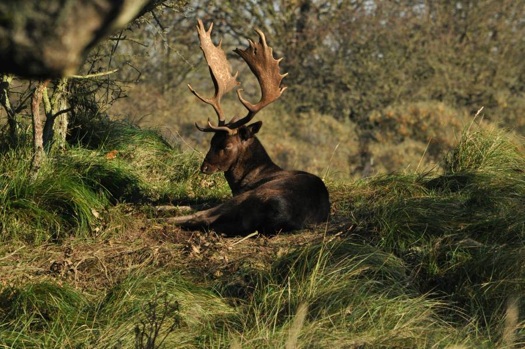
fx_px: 6555
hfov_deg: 4.6
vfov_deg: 3.0
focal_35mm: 450
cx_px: 262
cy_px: 174
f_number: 11
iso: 800
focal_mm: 300
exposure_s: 1/1000
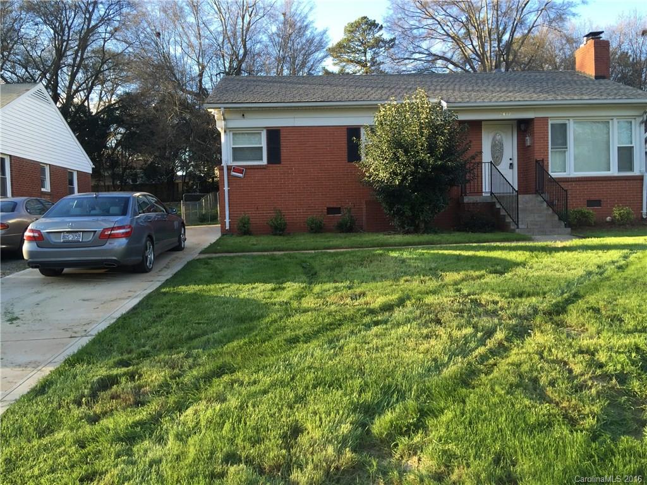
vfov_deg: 48.2
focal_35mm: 29
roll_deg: +0.7
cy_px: 242
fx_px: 542
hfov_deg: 61.7
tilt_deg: -1.1
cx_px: 324
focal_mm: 4.15
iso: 32
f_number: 2.2
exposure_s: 1/202
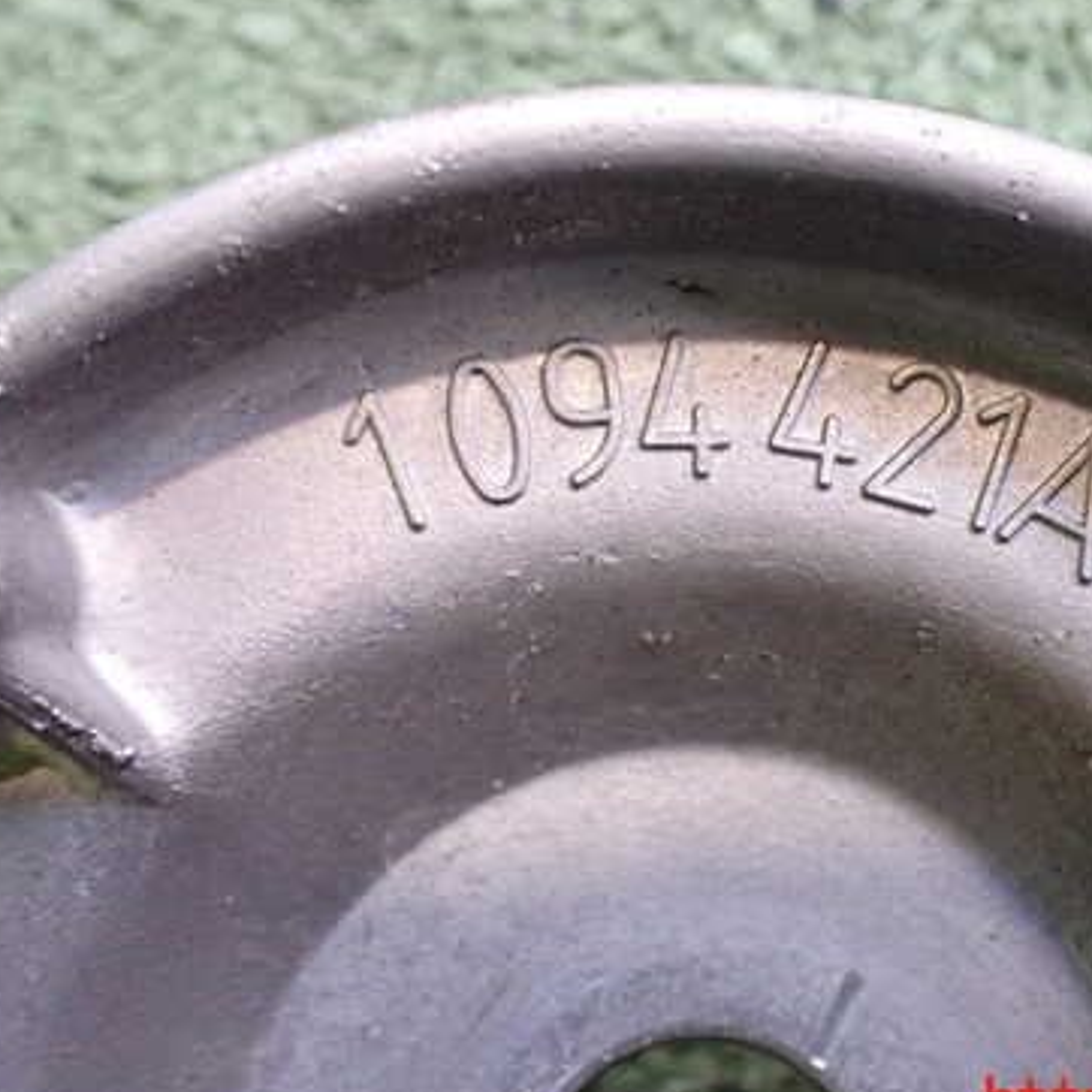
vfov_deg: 38.3
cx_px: 760
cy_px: 465
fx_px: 1570
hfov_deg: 37.8
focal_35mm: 44
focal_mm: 5.4
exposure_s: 1/125
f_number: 2.3
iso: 640
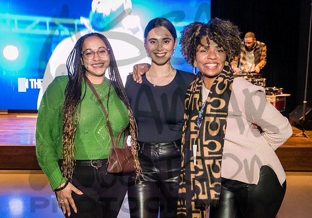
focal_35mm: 38
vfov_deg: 35.6
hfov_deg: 49.5
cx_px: 161
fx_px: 338
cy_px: 102
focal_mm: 35
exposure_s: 1/200
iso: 6400
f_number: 3.5
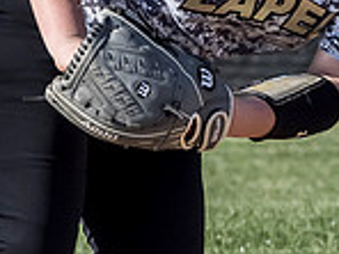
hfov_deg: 1.0
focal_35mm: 2017
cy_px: -39
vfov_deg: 0.7
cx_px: 74
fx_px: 19753
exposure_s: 1/1600
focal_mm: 162
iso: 400
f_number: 6.3
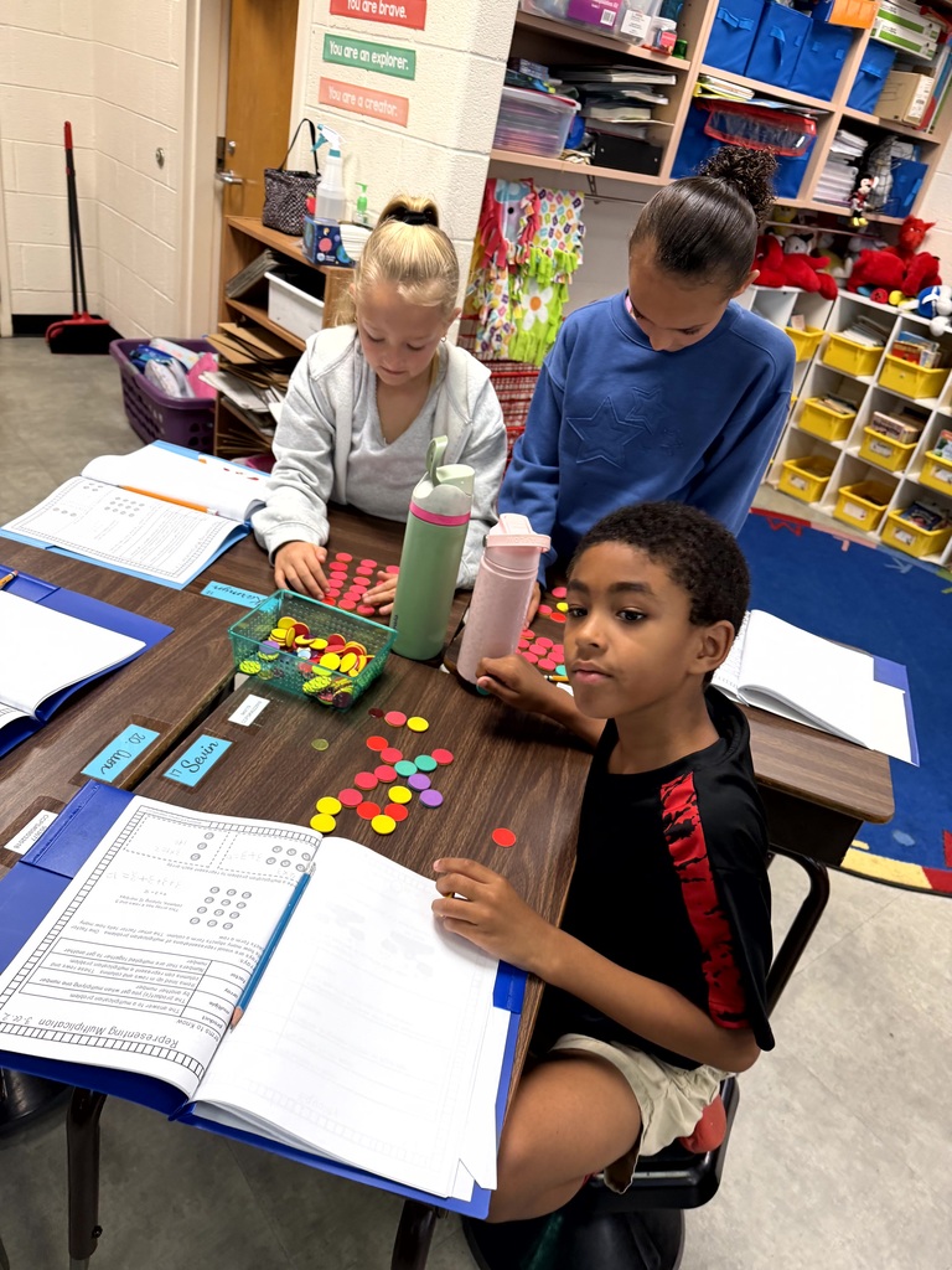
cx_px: 476
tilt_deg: -28.8
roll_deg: -13.8
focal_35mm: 24
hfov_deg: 56.8
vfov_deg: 71.6
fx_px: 880
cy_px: 635
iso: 200
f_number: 1.78
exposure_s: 1/60
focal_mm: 6.76
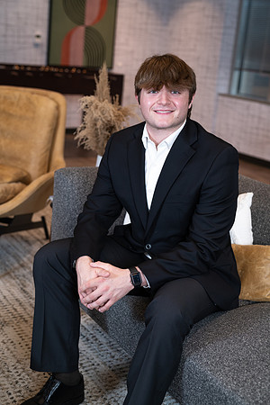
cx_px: 135
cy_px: 202
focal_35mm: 50
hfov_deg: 27.0
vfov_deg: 39.6
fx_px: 562
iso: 100
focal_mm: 50
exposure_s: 1/125
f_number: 3.2
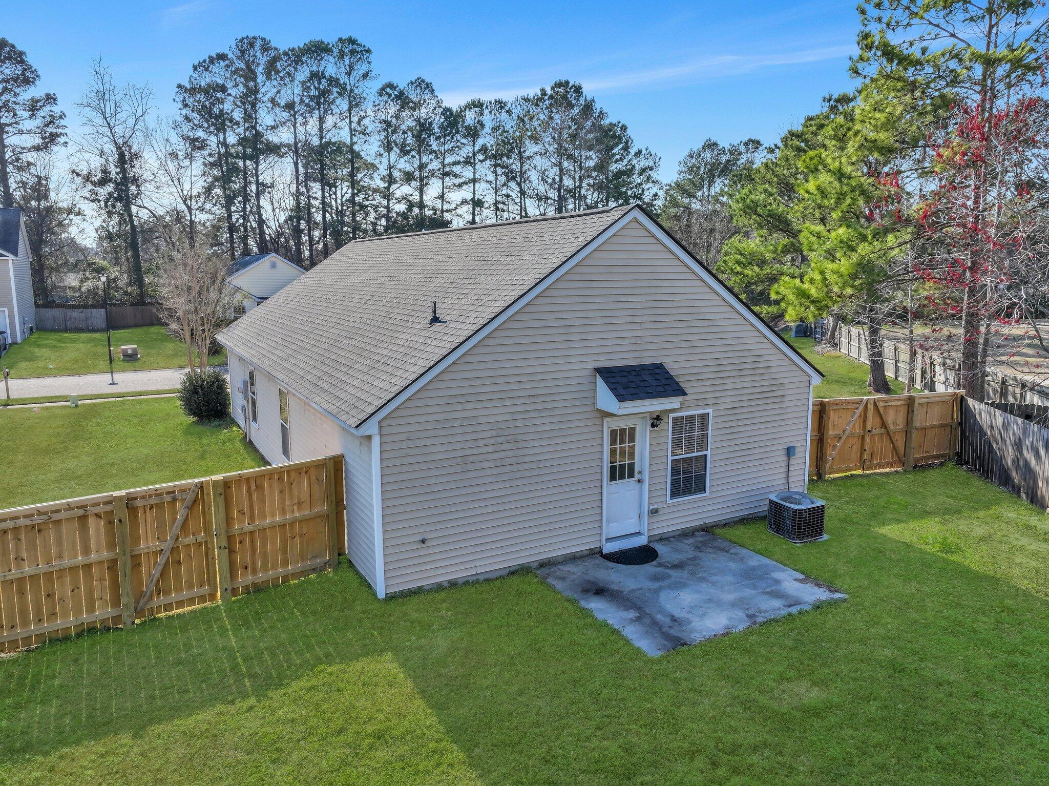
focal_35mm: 24
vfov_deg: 56.8
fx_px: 727
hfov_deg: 71.6
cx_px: 524
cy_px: 393
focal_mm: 12.29
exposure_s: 1/120
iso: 100
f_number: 7.1
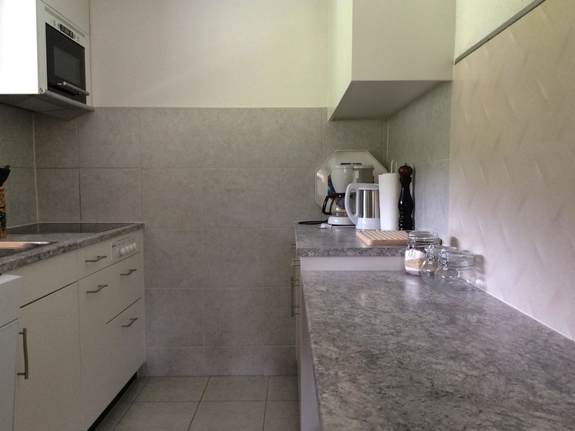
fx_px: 532
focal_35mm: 32
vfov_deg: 44.2
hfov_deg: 56.8
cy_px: 216
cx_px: 288
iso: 80
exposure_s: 1/25
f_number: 2.4
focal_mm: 3.3
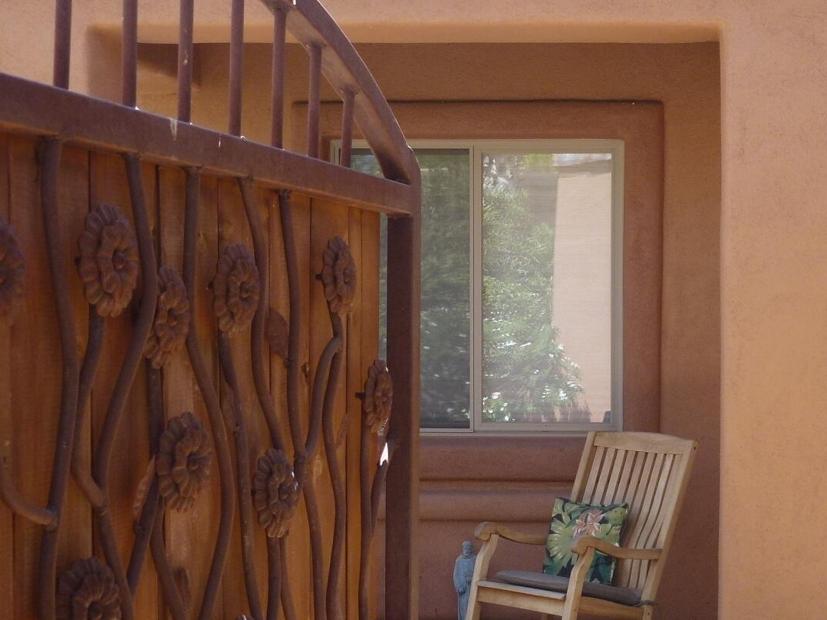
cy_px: 387
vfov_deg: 25.6
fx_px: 1361
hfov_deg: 33.1
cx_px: 628
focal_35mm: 57
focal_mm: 5.4
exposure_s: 1/200
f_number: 3.5
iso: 100
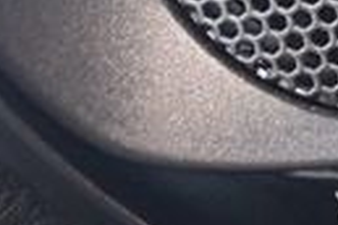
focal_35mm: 239
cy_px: -181
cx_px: 398
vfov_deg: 5.7
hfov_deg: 8.5
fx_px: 2244
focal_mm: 32
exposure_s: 1/60
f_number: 4.8
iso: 6400
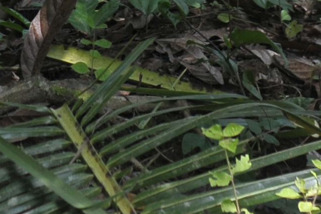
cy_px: -231
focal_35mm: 230
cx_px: 20
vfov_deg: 5.8
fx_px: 2049
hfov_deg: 8.9
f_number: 2.8
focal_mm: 35
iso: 500
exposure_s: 1/2500
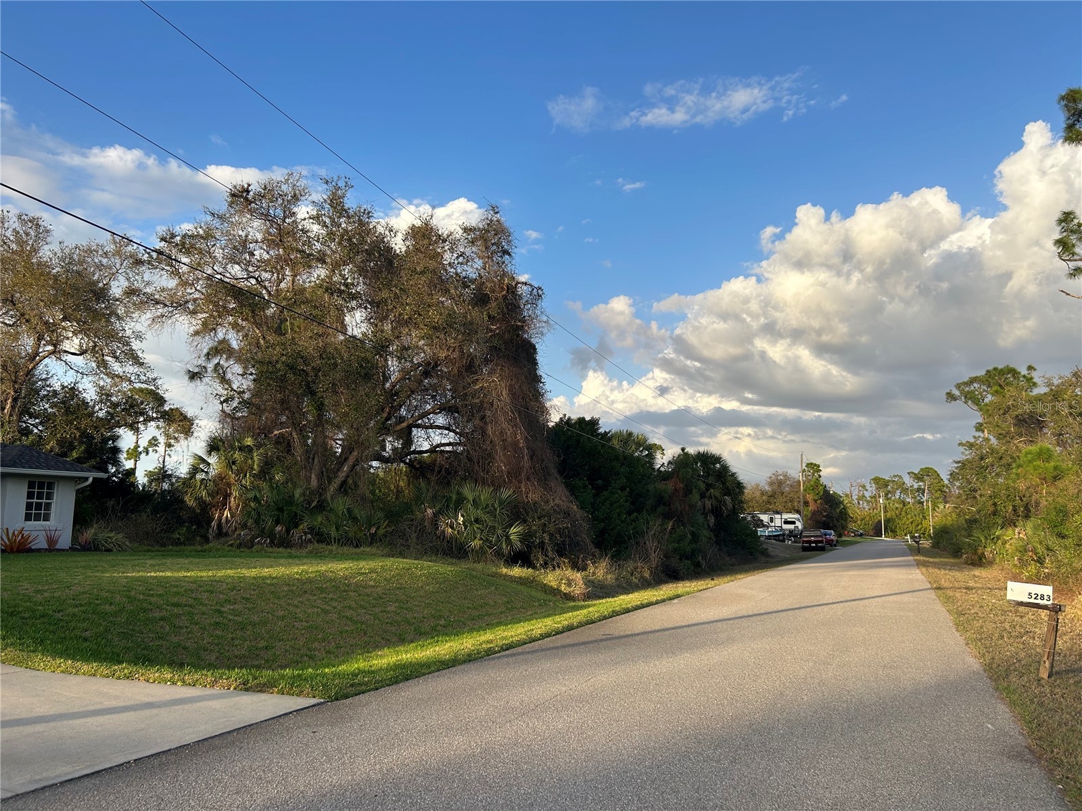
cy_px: 406
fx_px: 813
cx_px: 541
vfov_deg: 53.1
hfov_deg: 67.3
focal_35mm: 26
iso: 50
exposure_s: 1/1698
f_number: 1.5
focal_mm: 5.7
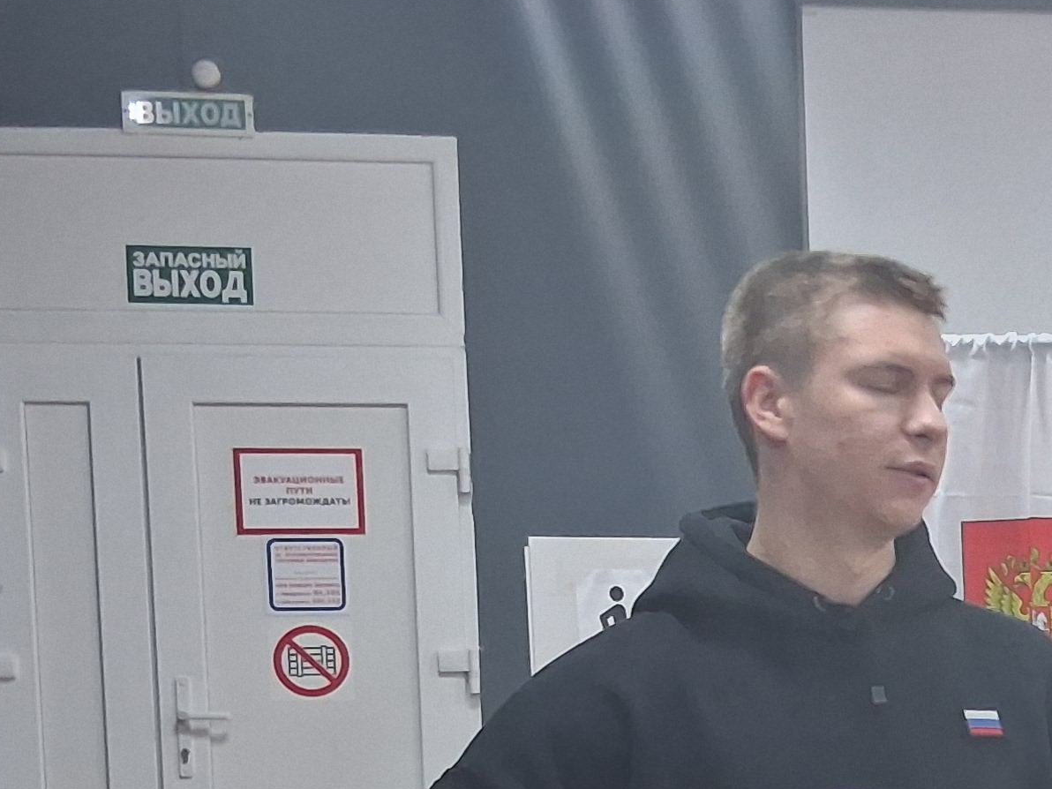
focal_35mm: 89
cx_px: 1144
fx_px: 2705
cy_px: 843
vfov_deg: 16.2
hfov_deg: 21.0
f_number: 1.8
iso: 320
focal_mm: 3.98
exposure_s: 1/60
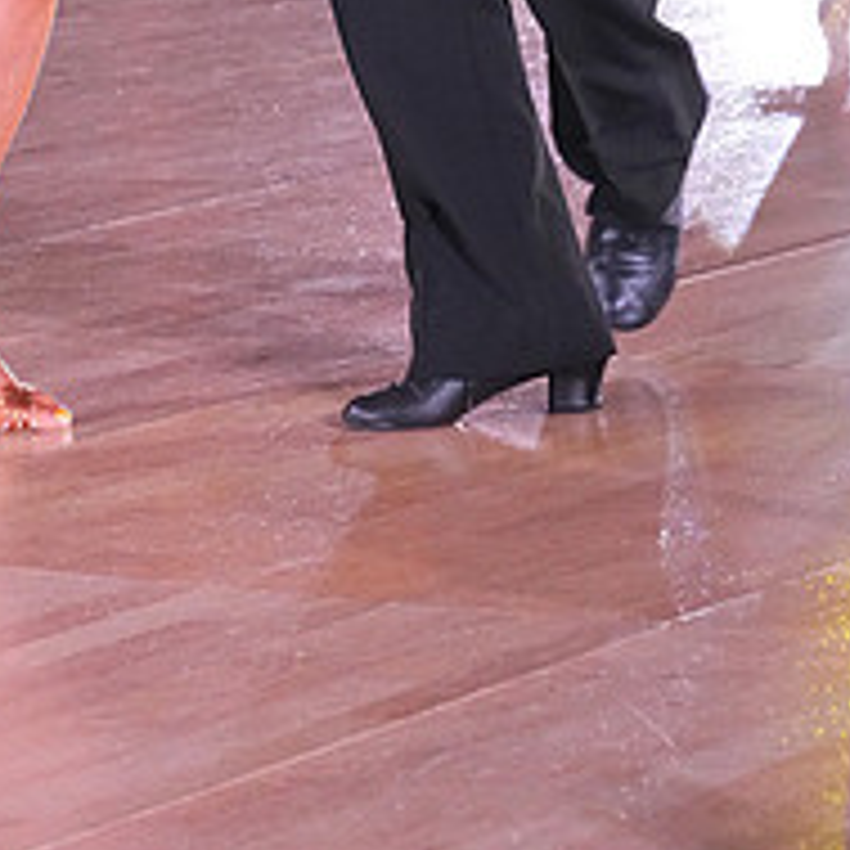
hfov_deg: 9.5
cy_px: -441
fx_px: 5084
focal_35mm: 183
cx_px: 88
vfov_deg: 9.3
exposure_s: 1/400
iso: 8000
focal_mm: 70
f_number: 6.3
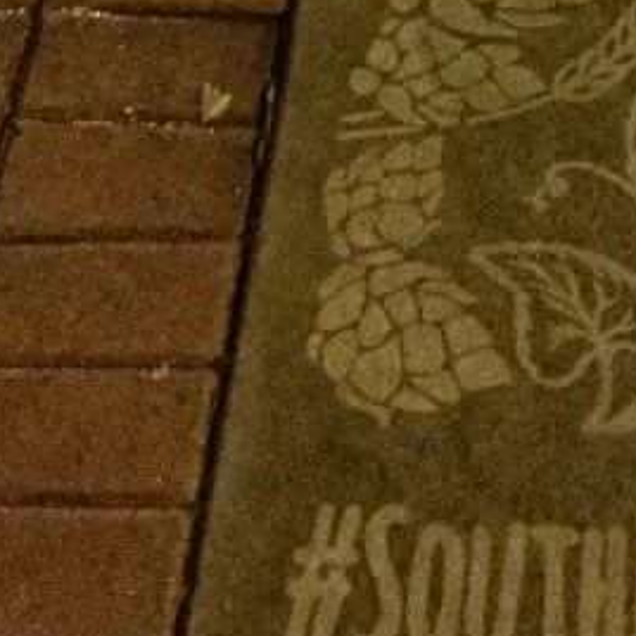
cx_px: 707
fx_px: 2037
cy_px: -145
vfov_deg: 16.9
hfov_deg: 17.1
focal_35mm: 98
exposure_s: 1/15
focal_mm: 4.15
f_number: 2.2
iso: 2000
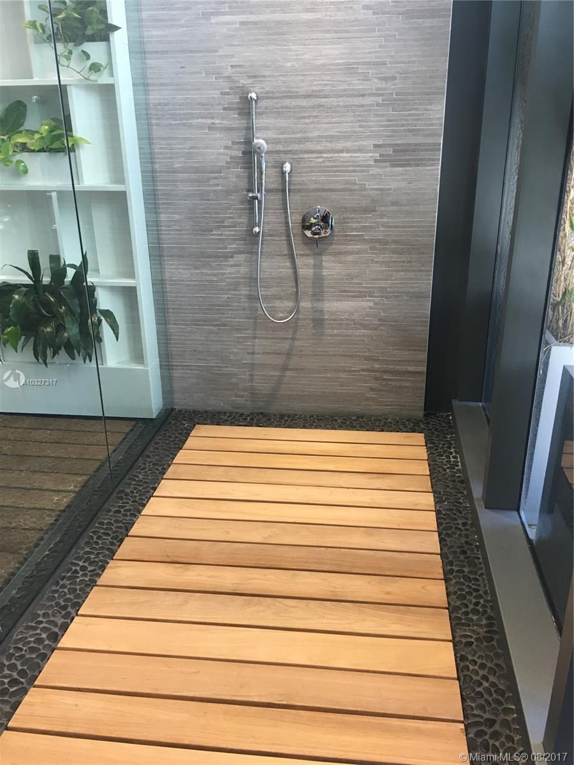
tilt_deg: -20.6
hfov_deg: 48.2
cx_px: 287
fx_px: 641
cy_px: 382
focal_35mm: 29
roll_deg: -0.3
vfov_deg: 61.7
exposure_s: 1/30
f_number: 2.2
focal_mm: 4.15
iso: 80
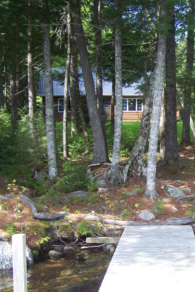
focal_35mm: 58
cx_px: 186
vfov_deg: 34.5
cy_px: 156
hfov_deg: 22.6
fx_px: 471
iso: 64
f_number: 2.8
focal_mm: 6.3
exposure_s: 1/160
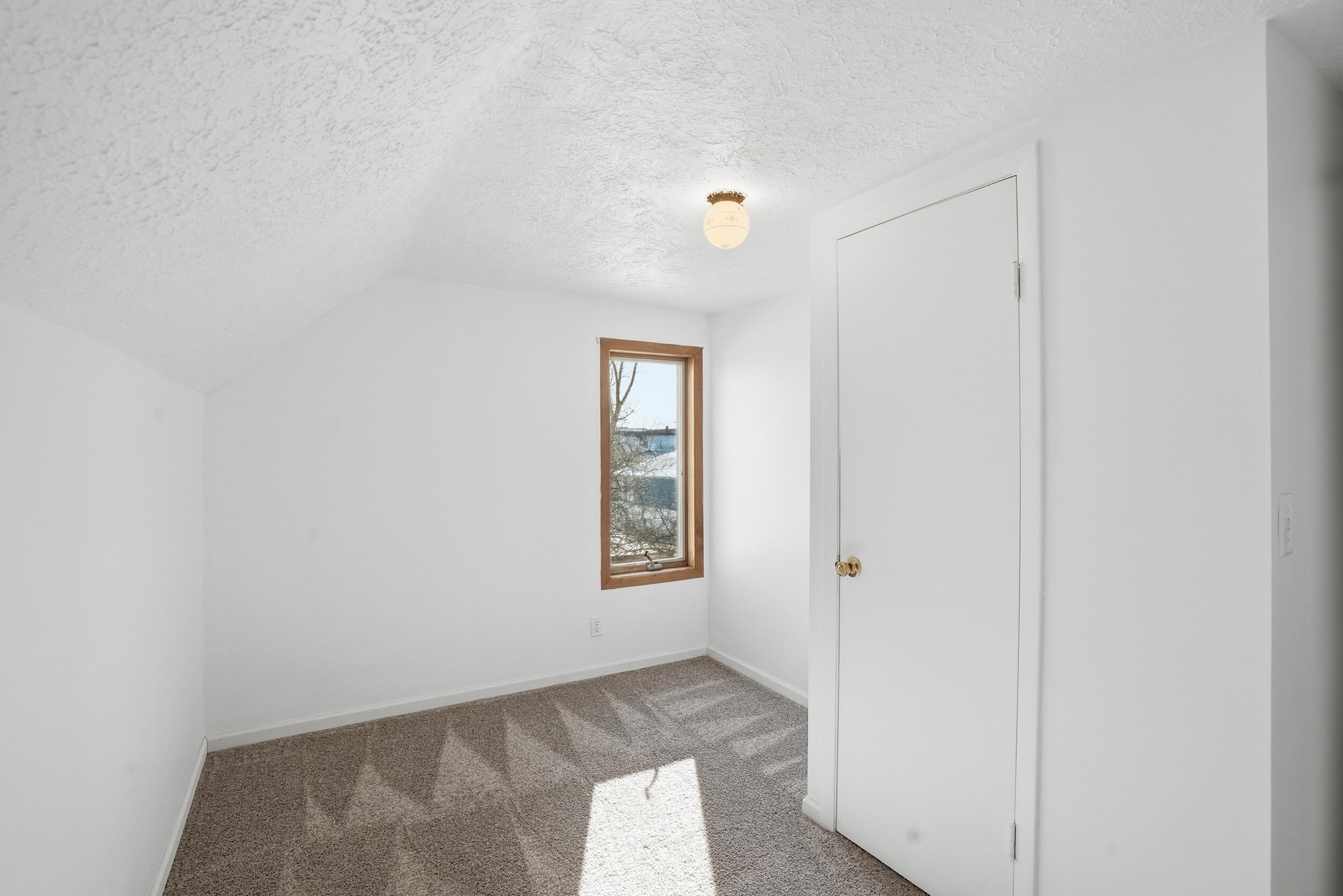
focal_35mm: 16
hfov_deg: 96.7
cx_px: 672
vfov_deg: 73.8
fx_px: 597
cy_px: 448
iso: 1600
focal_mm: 16
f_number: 8
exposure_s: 1/3200
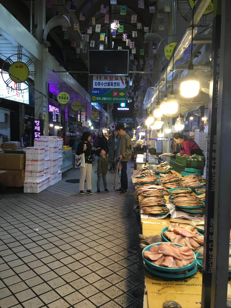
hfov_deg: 48.2
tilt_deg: -6.2
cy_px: 154
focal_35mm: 29
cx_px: 116
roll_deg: -0.7
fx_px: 258
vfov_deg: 61.7
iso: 32
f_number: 2.2
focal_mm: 4.15
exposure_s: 1/30
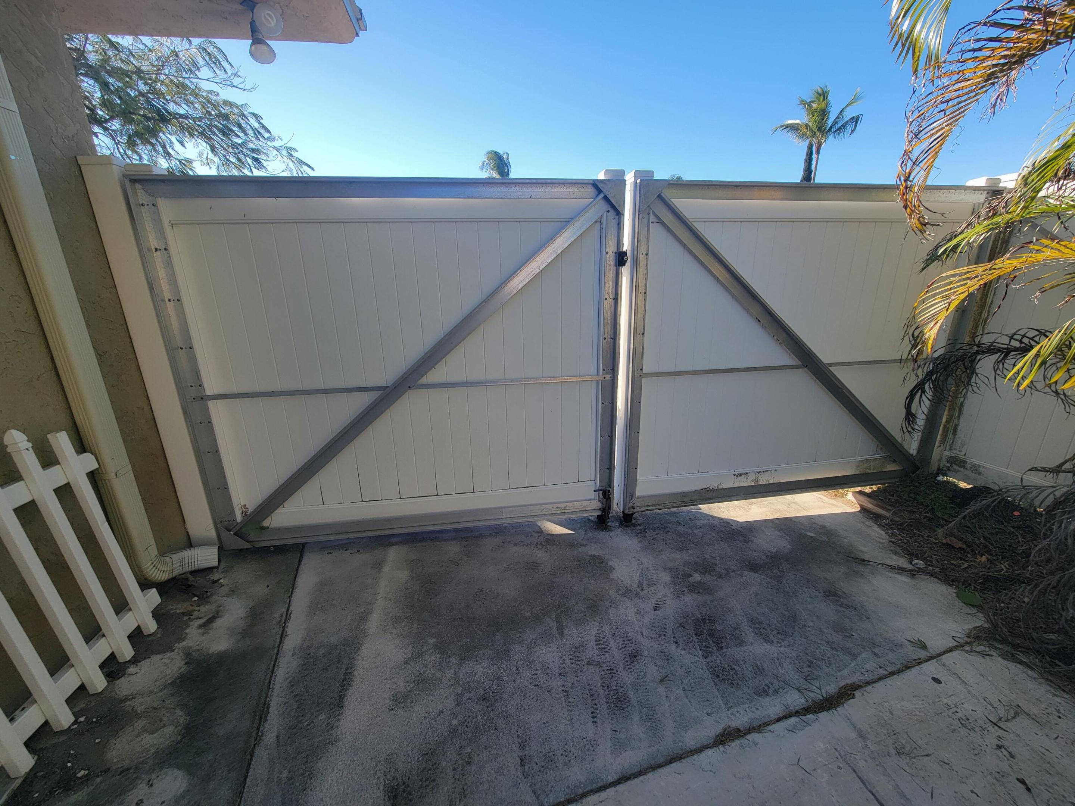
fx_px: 404
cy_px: 403
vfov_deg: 89.9
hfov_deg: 106.2
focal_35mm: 13
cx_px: 538
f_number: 2.2
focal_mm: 2.2
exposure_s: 1/622
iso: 50
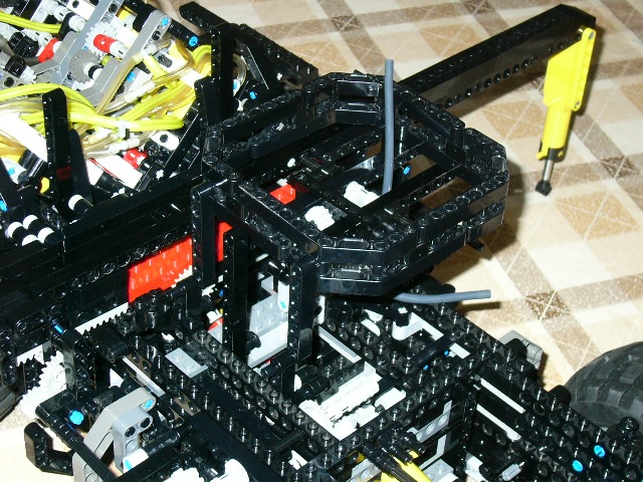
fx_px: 1300
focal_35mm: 70
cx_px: 322
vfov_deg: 21.0
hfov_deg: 27.8
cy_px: 241
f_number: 4
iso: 200
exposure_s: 1/60
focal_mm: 11.6
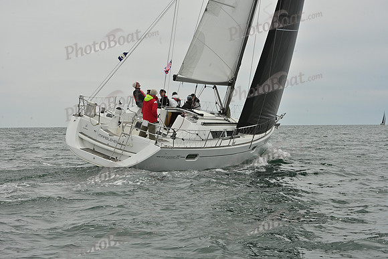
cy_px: 130
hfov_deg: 22.6
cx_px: 194
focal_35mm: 90
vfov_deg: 15.2
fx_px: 970
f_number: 11
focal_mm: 90
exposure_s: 1/800
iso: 320
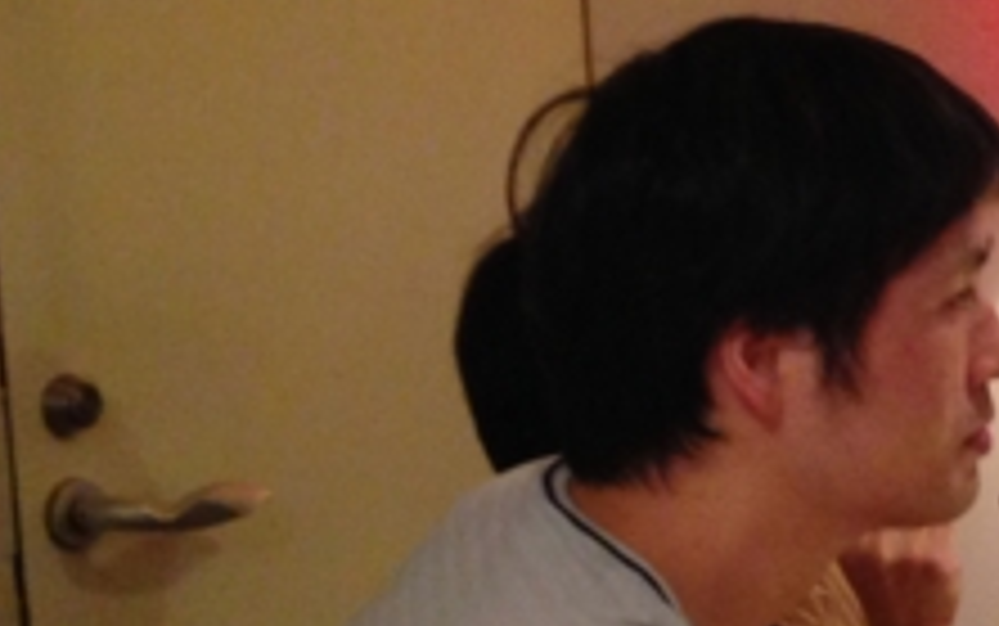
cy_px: 419
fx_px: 3432
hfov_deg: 14.8
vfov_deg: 10.4
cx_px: 1714
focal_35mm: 126
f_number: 2.4
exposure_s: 1/20
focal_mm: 4.12
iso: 250
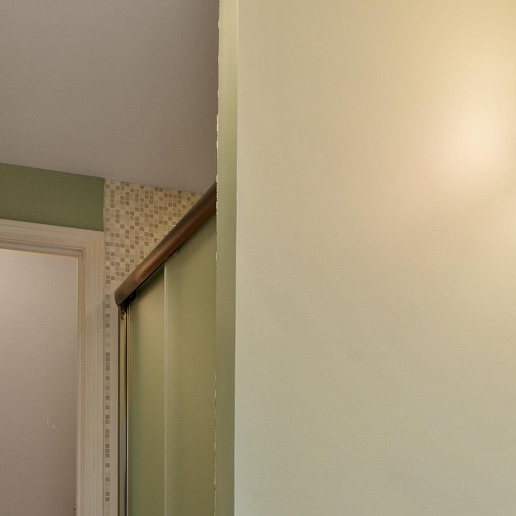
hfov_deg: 34.1
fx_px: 826
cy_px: 501
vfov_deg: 32.3
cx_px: 371
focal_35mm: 49
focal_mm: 10
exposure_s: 1/3
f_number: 8
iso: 320
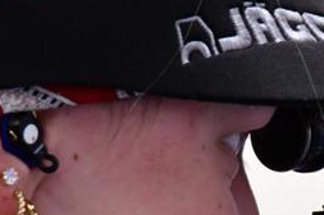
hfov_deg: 0.9
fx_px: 19667
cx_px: 457
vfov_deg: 0.6
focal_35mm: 2188
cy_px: 255
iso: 4000
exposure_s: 1/50
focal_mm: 480
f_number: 9
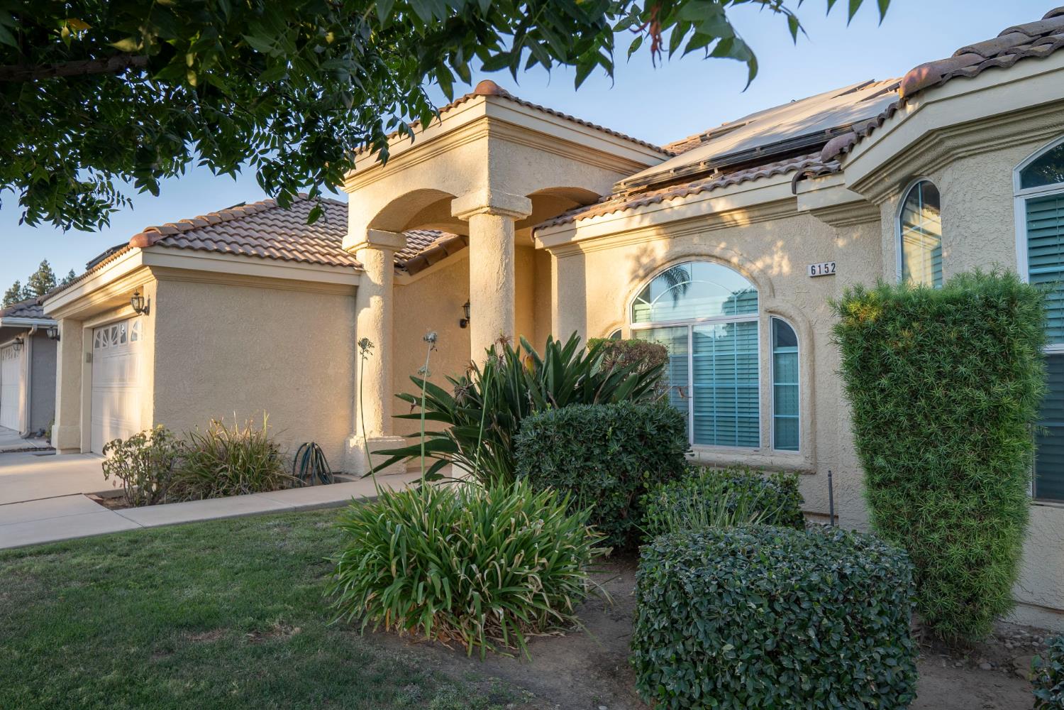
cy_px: 355
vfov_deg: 53.1
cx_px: 532
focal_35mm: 24
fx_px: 709
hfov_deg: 73.7
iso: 100
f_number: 4
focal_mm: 16
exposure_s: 1/125
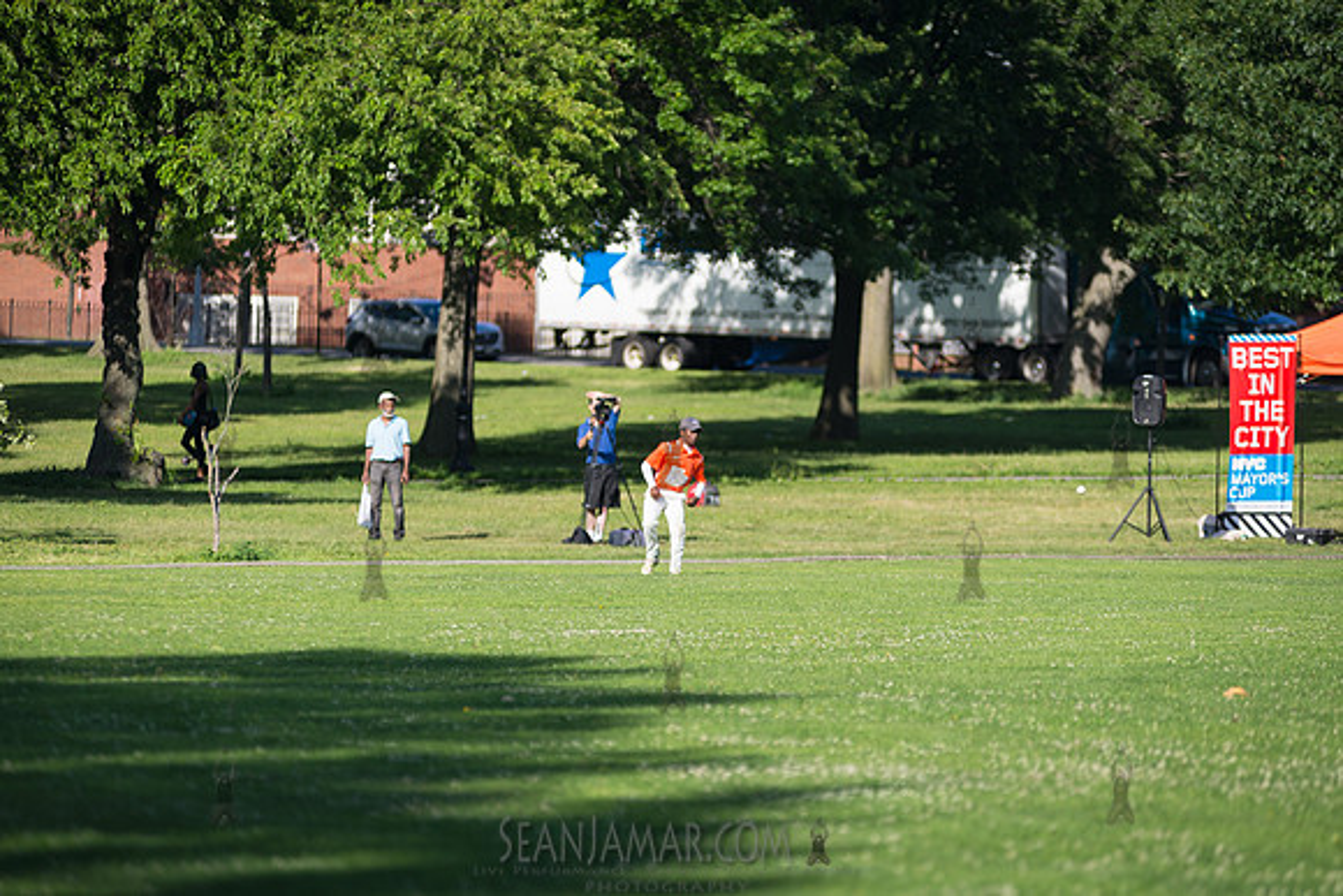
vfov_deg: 6.9
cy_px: 448
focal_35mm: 200
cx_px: 672
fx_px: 7463
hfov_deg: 10.3
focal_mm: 200
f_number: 2.8
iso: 200
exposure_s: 1/2500
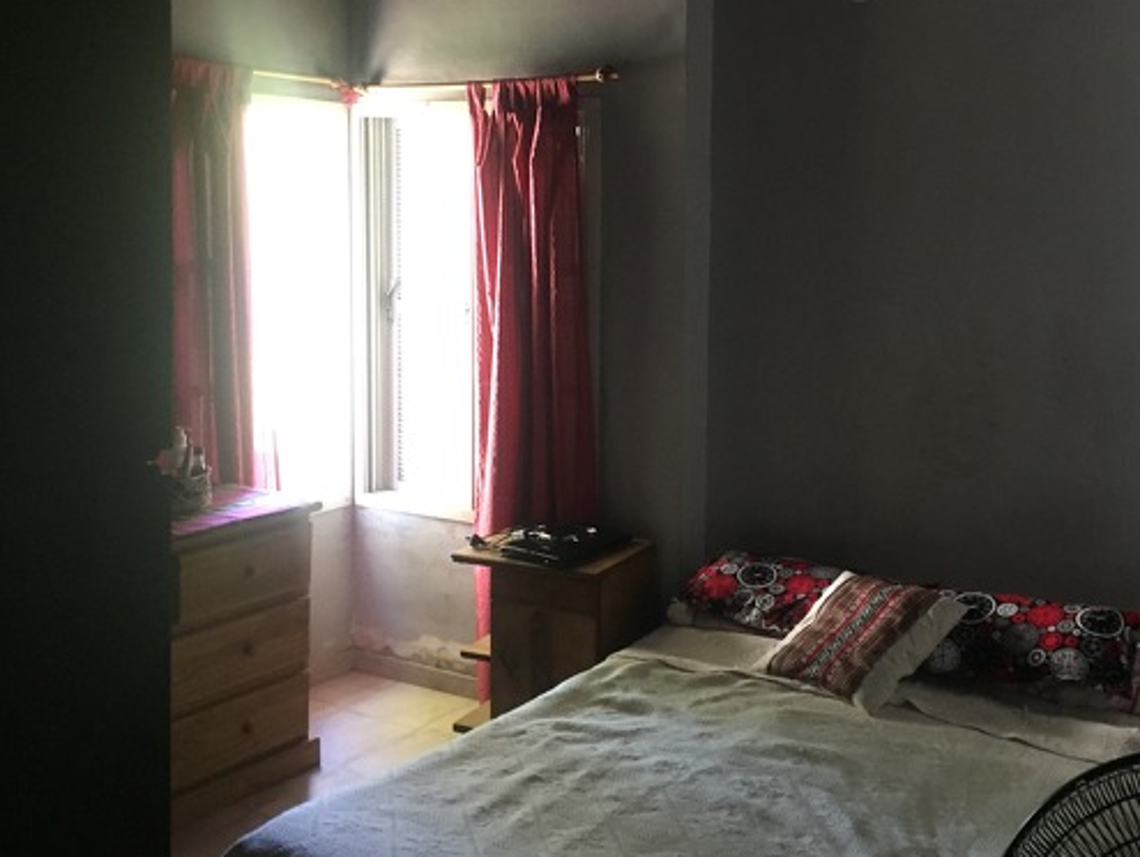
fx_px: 1285
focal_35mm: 39
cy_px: 323
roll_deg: -1.1
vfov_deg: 36.7
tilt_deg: -5.9
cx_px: 725
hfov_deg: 47.3
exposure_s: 1/33
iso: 250
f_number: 2.2
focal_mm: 4.15
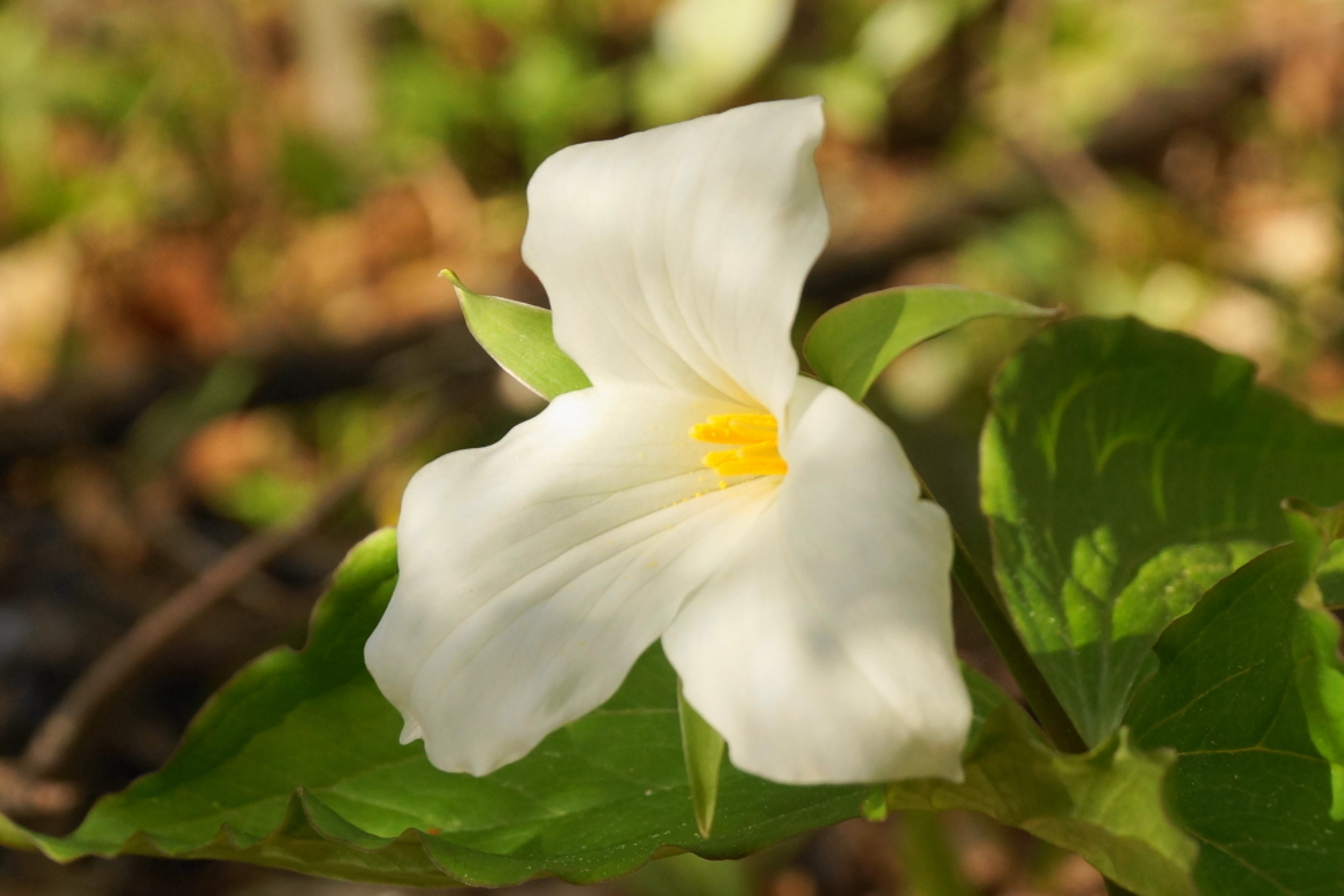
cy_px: 448
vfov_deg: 13.0
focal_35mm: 105
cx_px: 672
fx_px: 3920
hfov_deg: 19.5
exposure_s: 1/200
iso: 400
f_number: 7.1
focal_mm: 50
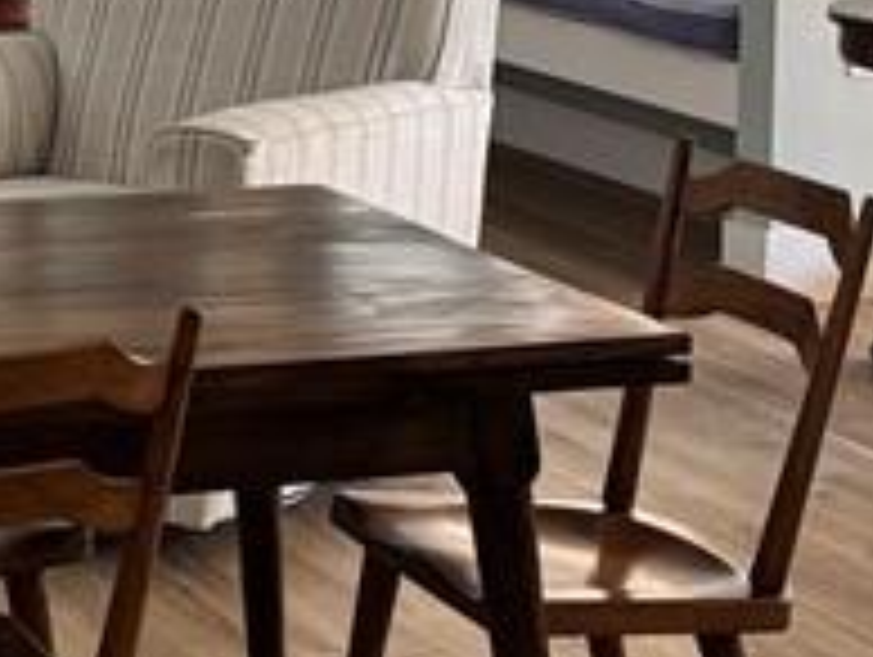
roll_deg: -1.6
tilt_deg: -2.8
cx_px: -27
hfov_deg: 14.1
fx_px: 3459
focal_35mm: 137
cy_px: -392
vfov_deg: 10.4
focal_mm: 5.96
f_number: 1.6
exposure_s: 1/120
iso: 100
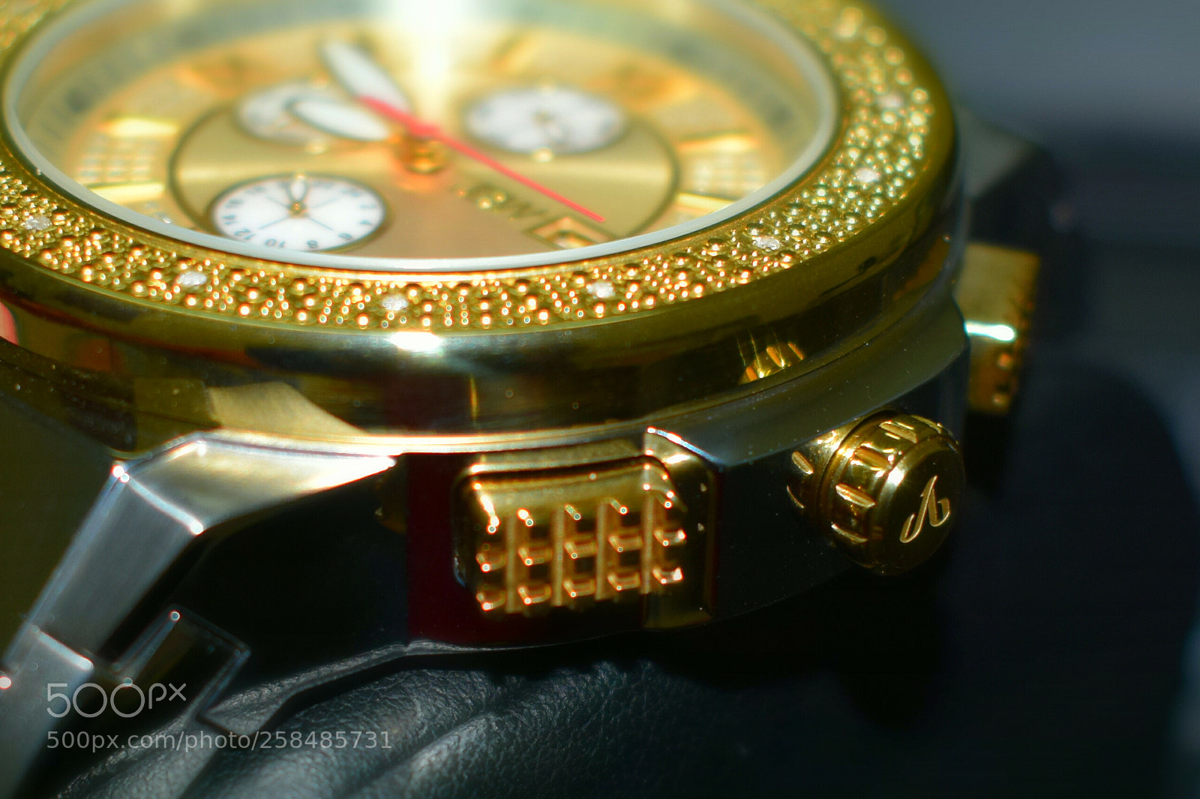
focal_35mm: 39
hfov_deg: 49.6
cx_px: 600
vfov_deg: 34.2
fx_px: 1299
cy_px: 400
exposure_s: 1/60
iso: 180
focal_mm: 26
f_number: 4
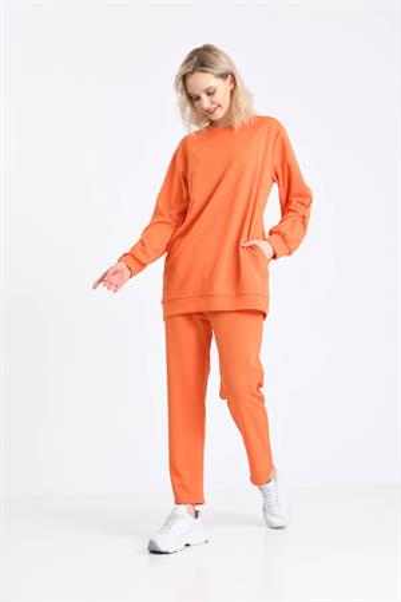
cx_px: 200
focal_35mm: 78
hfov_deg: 17.5
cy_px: 301
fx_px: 1303
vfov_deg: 26.0
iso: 100
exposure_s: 1/125
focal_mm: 78
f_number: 9
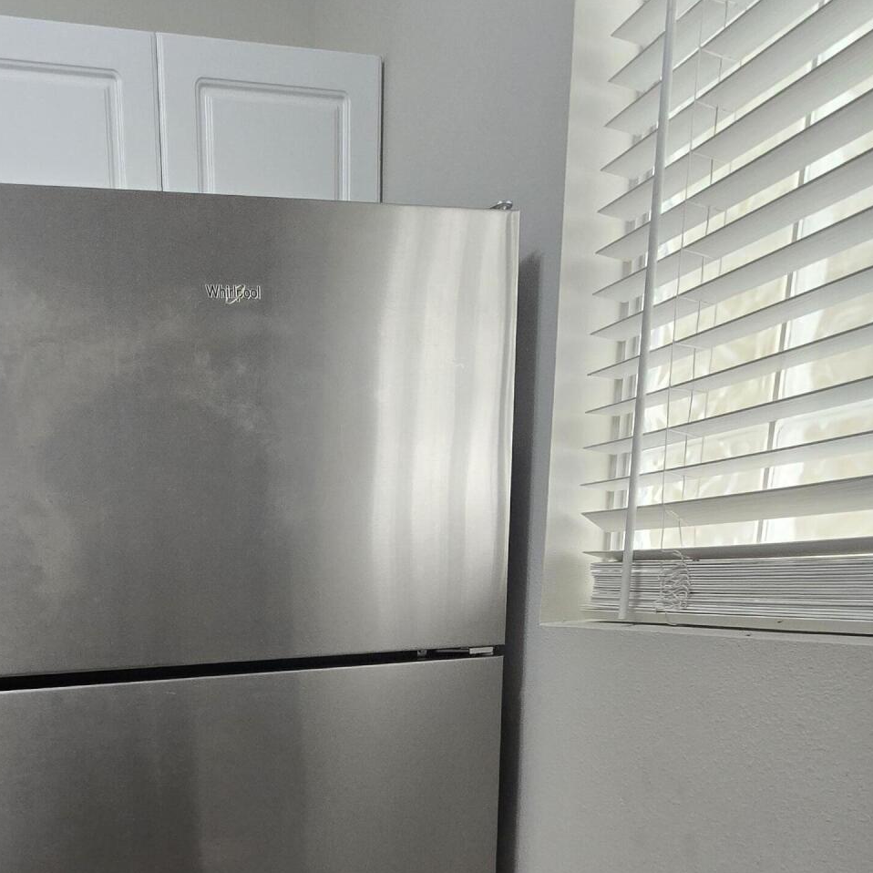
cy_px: 760
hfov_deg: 60.9
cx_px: 204
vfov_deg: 57.4
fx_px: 685
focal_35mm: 24
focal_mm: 2.2
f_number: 2.2
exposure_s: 1/60
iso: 400
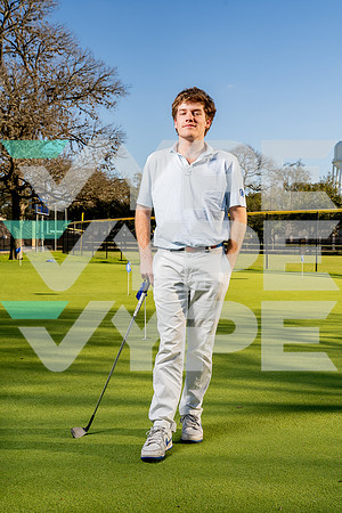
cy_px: 256
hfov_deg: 31.2
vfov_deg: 45.4
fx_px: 613
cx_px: 171
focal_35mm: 43
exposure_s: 1/250
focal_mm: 43
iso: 100
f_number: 8
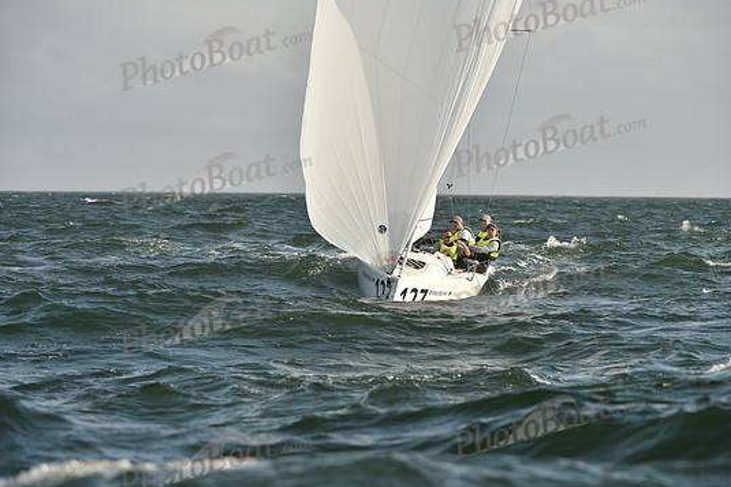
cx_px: 384
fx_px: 4407
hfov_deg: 9.5
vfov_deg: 6.3
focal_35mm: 217
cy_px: 233
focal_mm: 200
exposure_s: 1/1600
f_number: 6.3
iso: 320
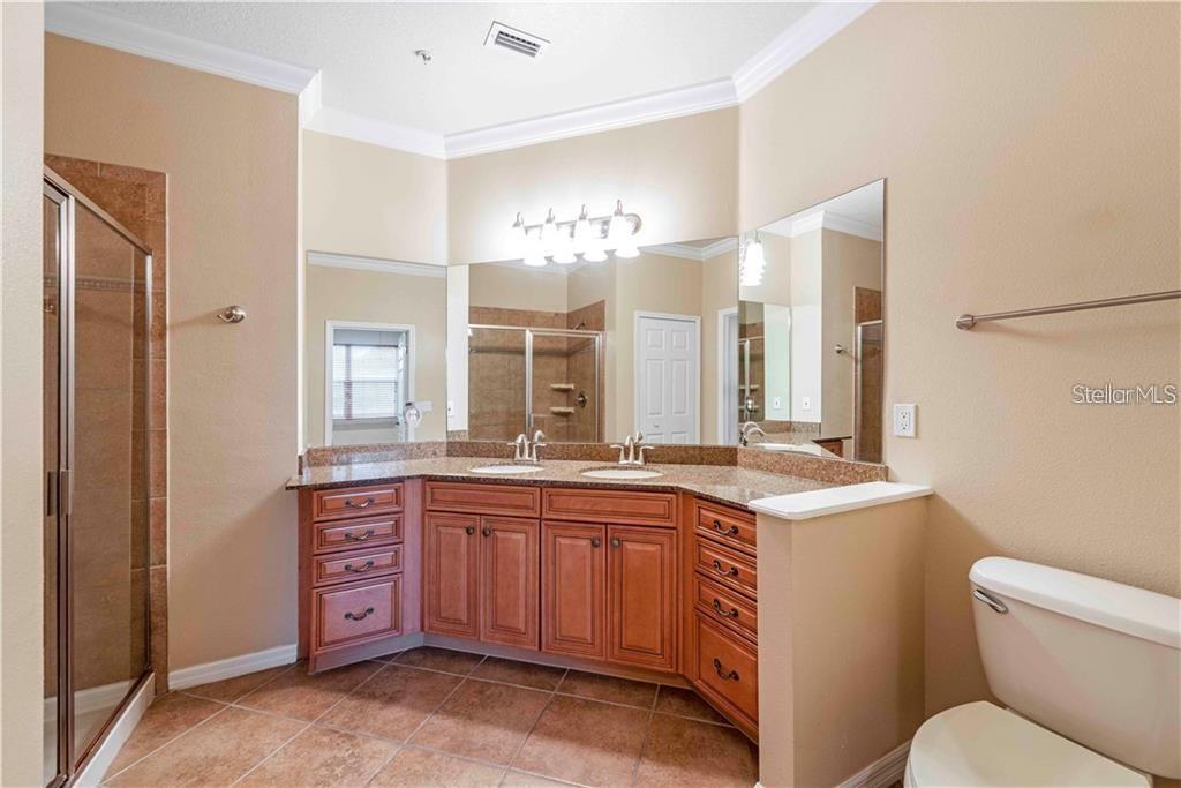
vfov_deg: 81.2
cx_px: 590
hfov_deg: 104.2
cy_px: 394
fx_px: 459
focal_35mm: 14
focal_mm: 14
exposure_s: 1/2.5
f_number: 8
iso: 320
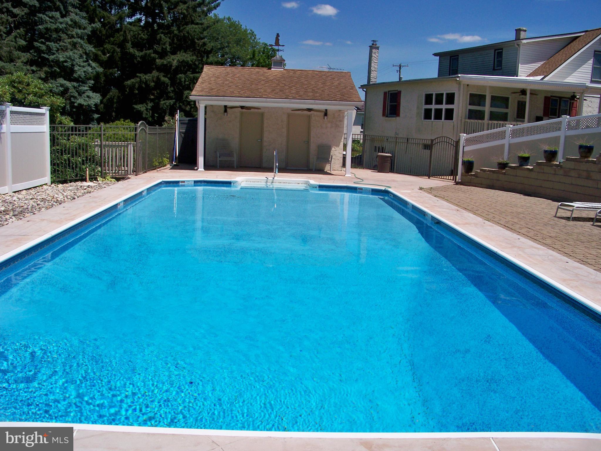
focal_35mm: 33
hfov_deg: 55.4
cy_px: 226
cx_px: 300
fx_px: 573
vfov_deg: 42.9
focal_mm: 5.85
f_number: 5.6
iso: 64
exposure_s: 1/1000
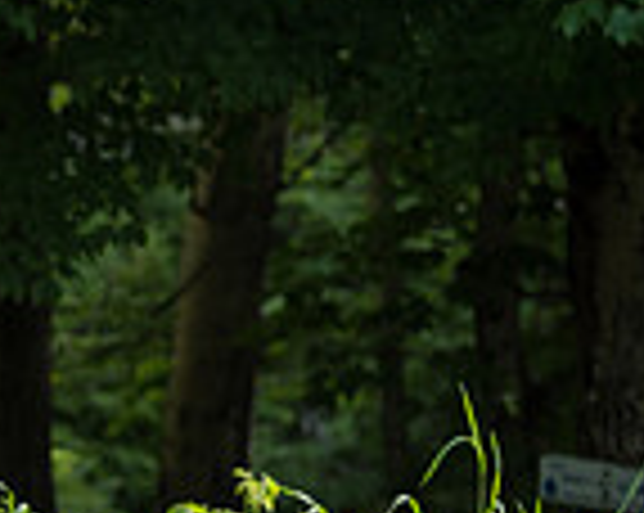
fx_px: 12125
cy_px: 623
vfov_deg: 2.4
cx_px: -639
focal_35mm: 637
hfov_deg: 3.0
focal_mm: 150
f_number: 5.6
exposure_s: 1/500
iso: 200
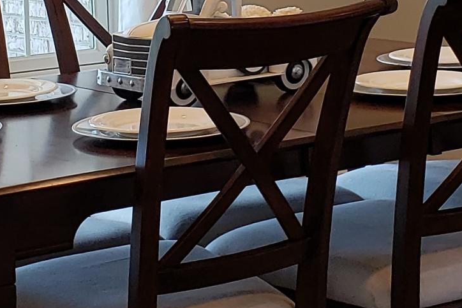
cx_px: 98
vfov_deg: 12.0
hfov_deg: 18.1
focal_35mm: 112
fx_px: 1438
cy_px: -59
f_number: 2.4
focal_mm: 4.3
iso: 50
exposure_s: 1/60
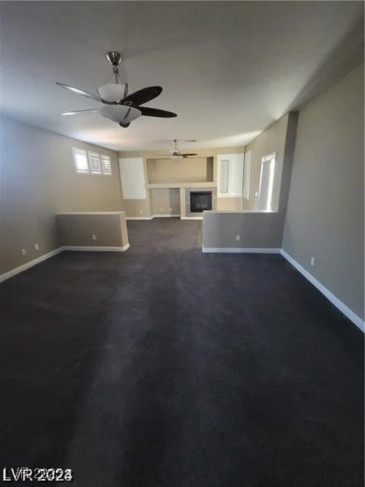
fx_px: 183
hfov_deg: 89.9
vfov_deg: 106.2
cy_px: 244
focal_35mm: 13
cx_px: 182
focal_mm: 2.2
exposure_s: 1/24
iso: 800
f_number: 2.2
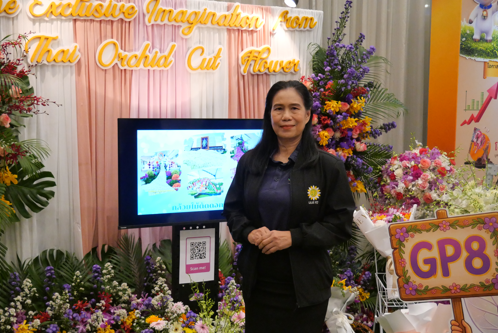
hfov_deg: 46.3
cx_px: 218
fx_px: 581
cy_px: 180
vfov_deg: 31.9
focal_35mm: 42
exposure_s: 1/100
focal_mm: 18
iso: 3200
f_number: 3.9
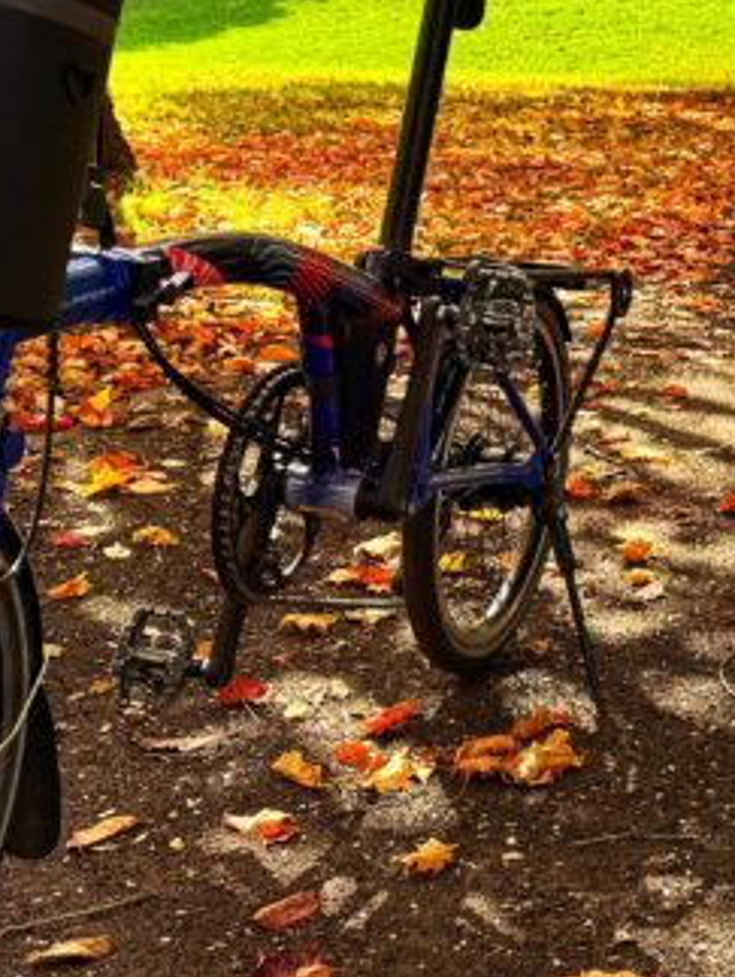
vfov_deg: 25.3
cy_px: 215
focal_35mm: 76
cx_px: 671
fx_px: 2147
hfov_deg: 19.1
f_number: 1.78
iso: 80
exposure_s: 1/765
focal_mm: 6.76
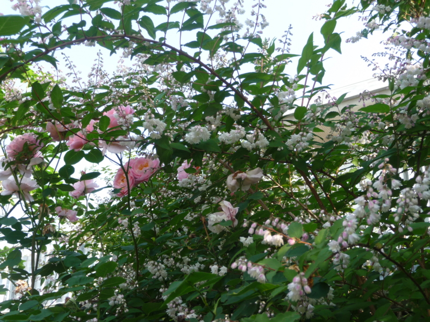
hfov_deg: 33.2
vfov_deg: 25.2
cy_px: 161
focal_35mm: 58
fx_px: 720
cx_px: 215
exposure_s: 1/125
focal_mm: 9.8
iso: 100
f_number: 4.4
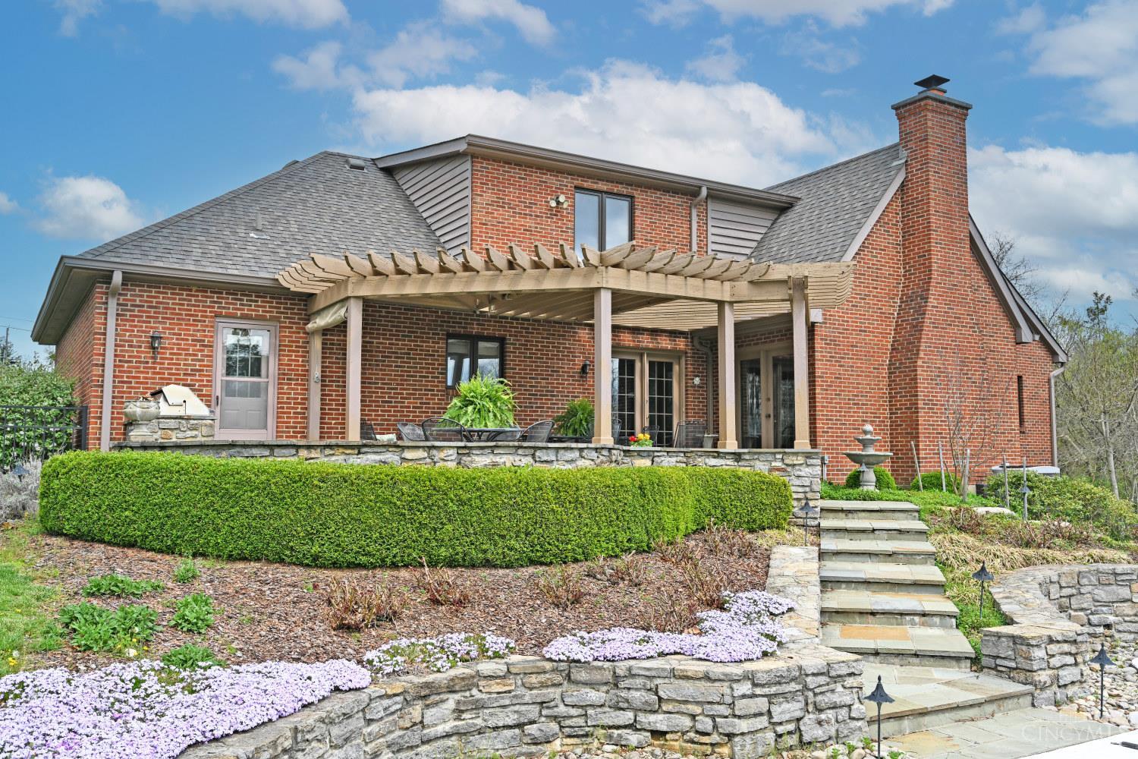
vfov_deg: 43.6
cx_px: 569
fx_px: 948
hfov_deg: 61.9
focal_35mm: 30
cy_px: 380
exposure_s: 1/320
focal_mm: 30
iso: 100
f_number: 6.3
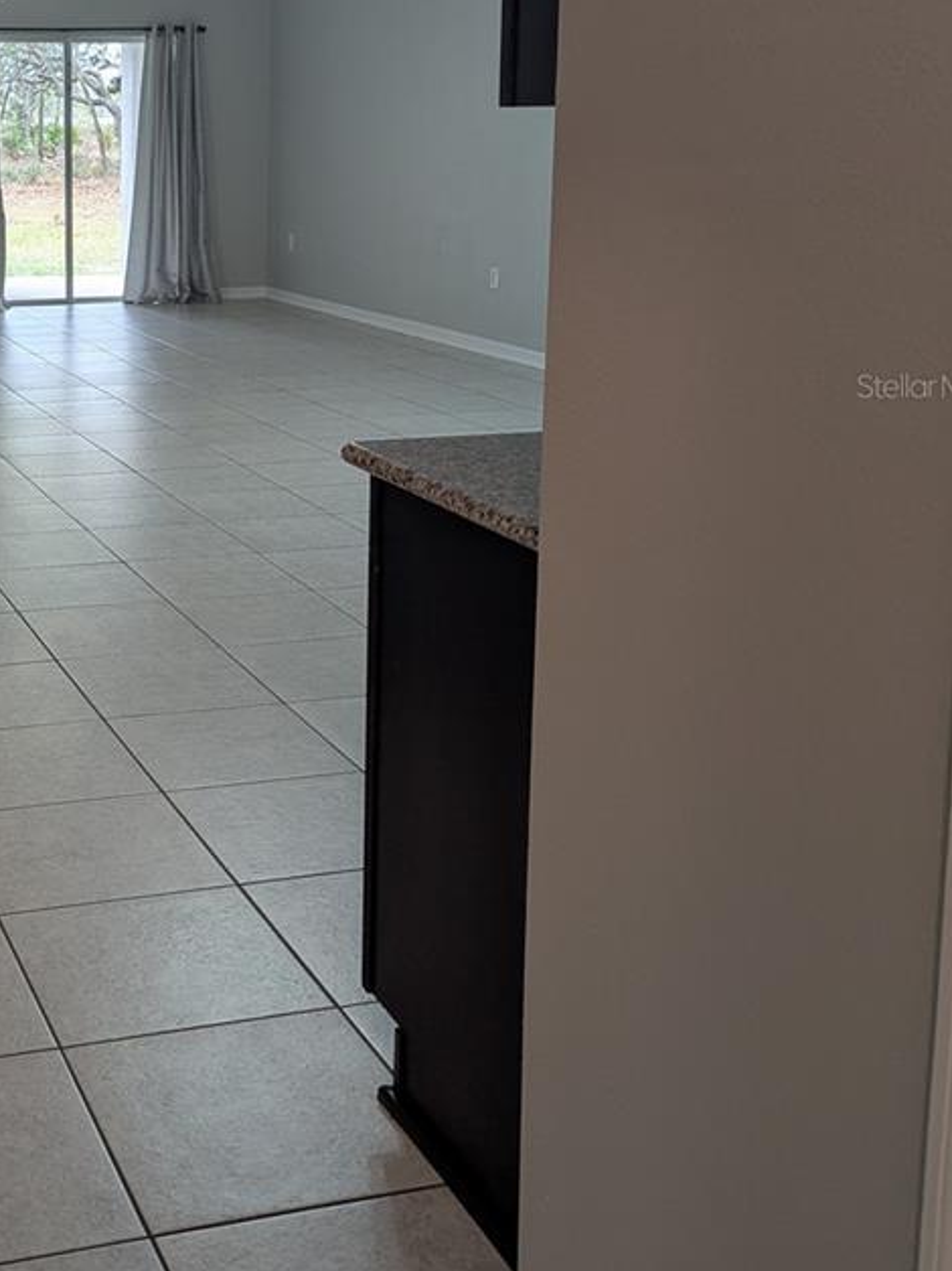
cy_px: 385
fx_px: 1687
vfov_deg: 40.5
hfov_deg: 30.1
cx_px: 86
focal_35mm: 46
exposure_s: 1/40
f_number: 1.85
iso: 43
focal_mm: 6.81
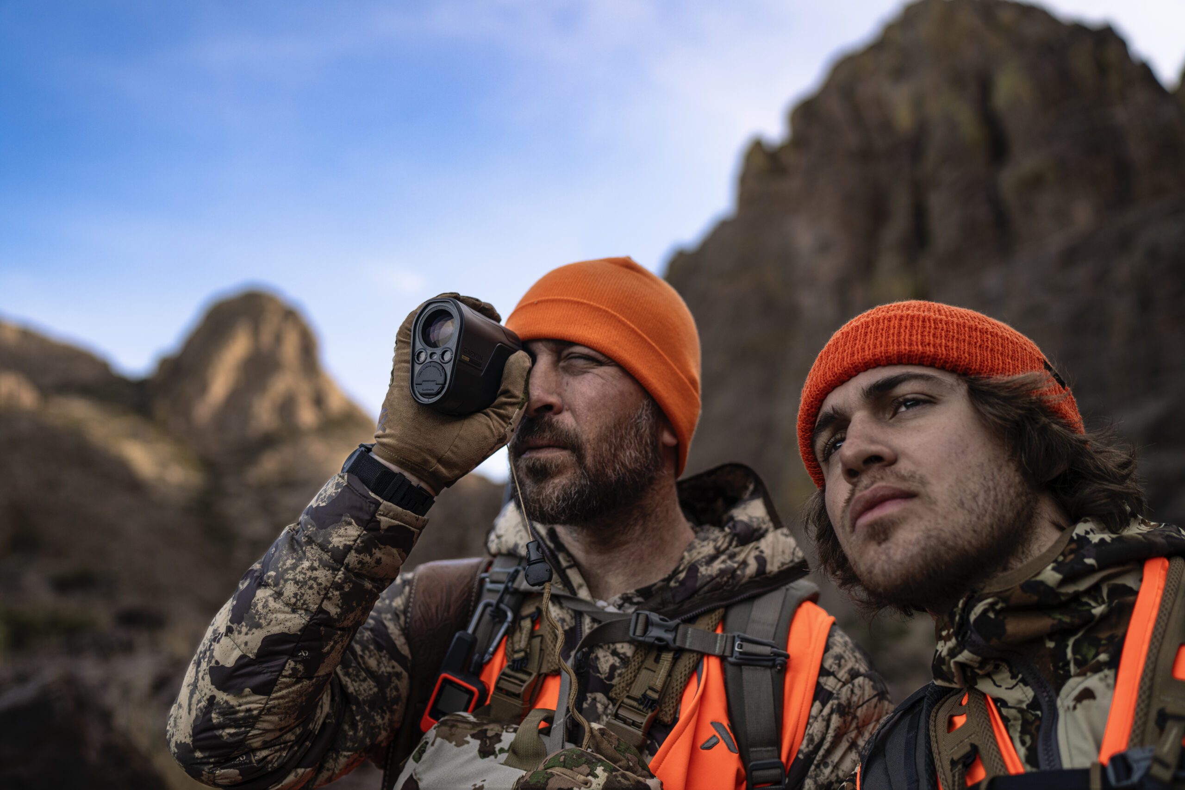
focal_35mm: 35
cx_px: 592
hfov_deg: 54.4
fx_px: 1152
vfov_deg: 37.9
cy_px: 395
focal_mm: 35
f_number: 2.2
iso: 100
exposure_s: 1/800
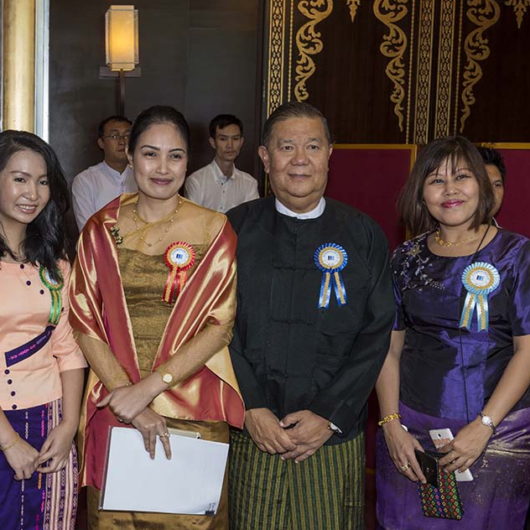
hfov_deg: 34.2
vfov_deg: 34.7
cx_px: 160
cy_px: 265
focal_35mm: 49
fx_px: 849
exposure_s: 1/60
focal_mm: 38
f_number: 9
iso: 800
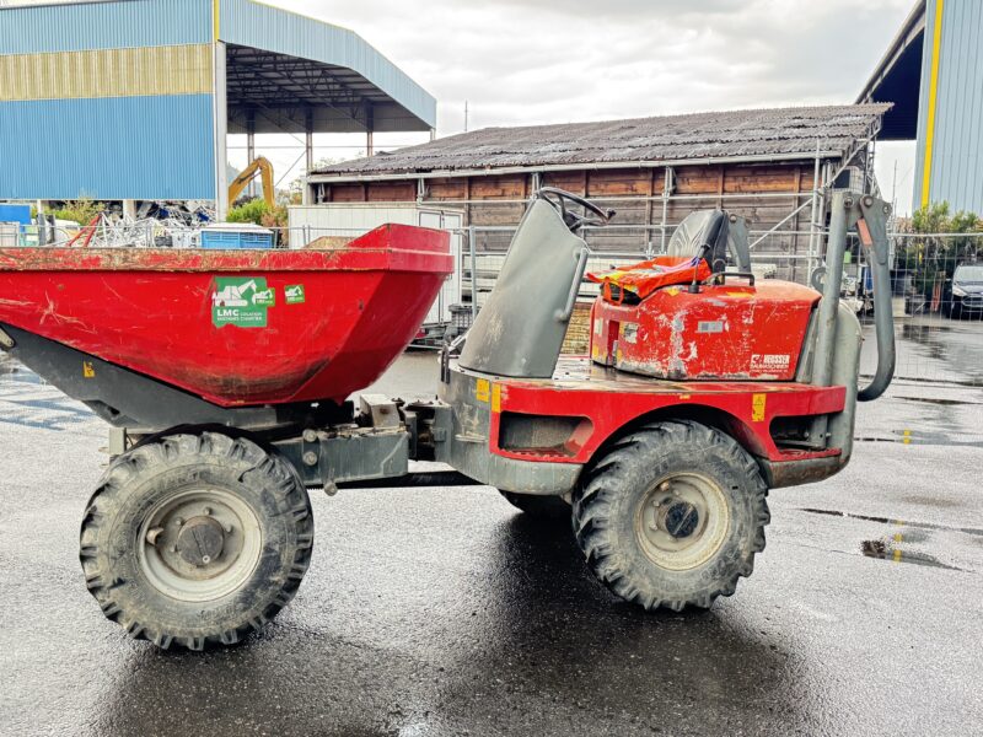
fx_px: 682
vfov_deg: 56.8
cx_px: 492
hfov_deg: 71.6
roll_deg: -1.1
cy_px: 368
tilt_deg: -6.2
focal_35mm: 24
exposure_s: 1/60
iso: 800
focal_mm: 6.76
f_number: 1.78
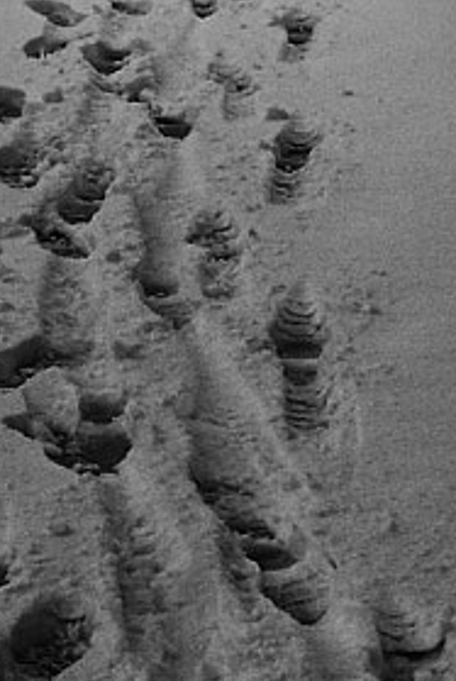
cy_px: -44
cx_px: 257
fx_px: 2934
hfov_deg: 8.9
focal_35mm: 155
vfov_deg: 13.0
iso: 100
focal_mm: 18
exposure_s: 1/100
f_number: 5
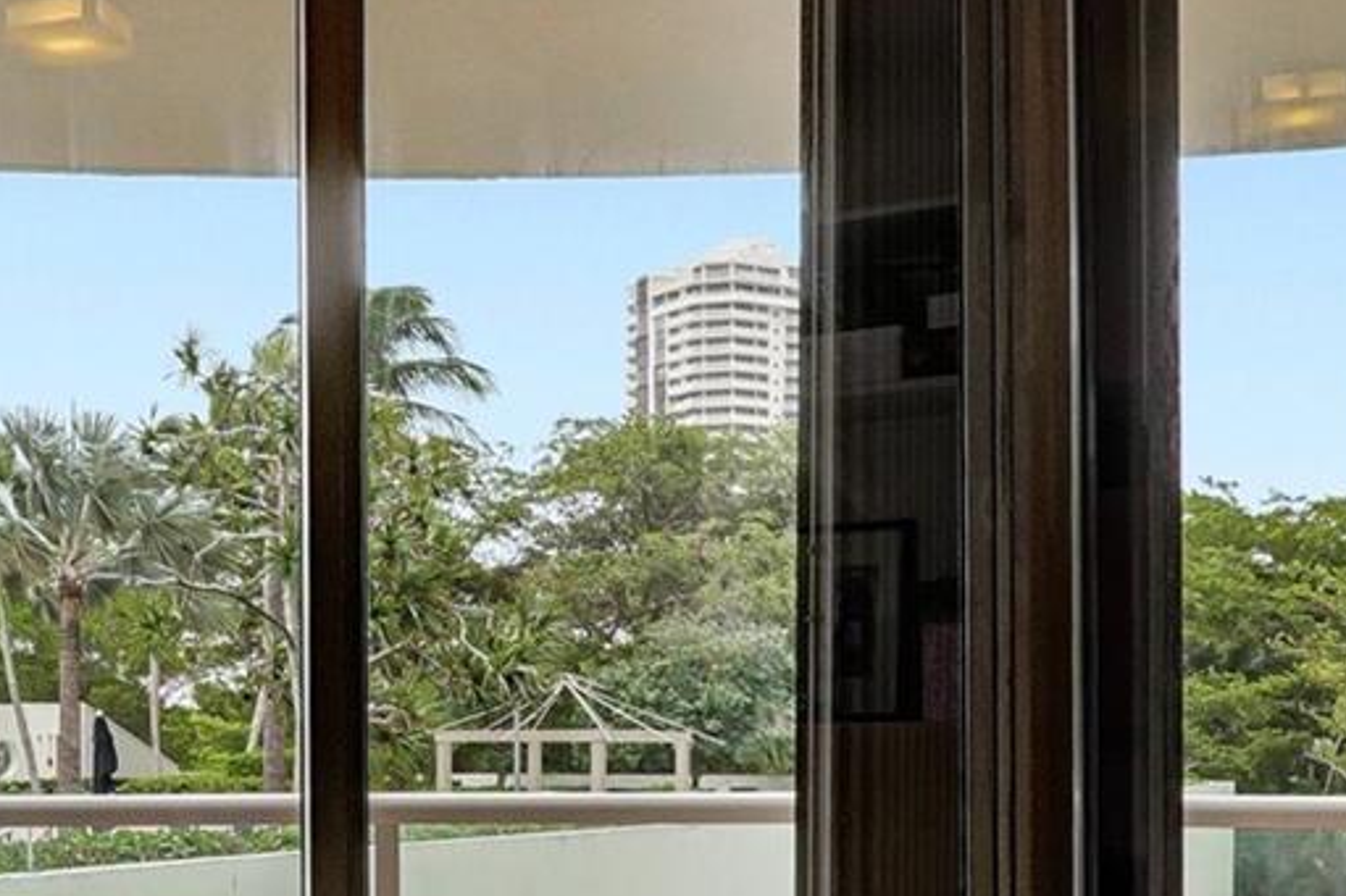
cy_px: 784
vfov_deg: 25.5
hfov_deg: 37.7
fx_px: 1927
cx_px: 368
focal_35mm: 52
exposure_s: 1/60
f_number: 13
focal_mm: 16.5
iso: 640
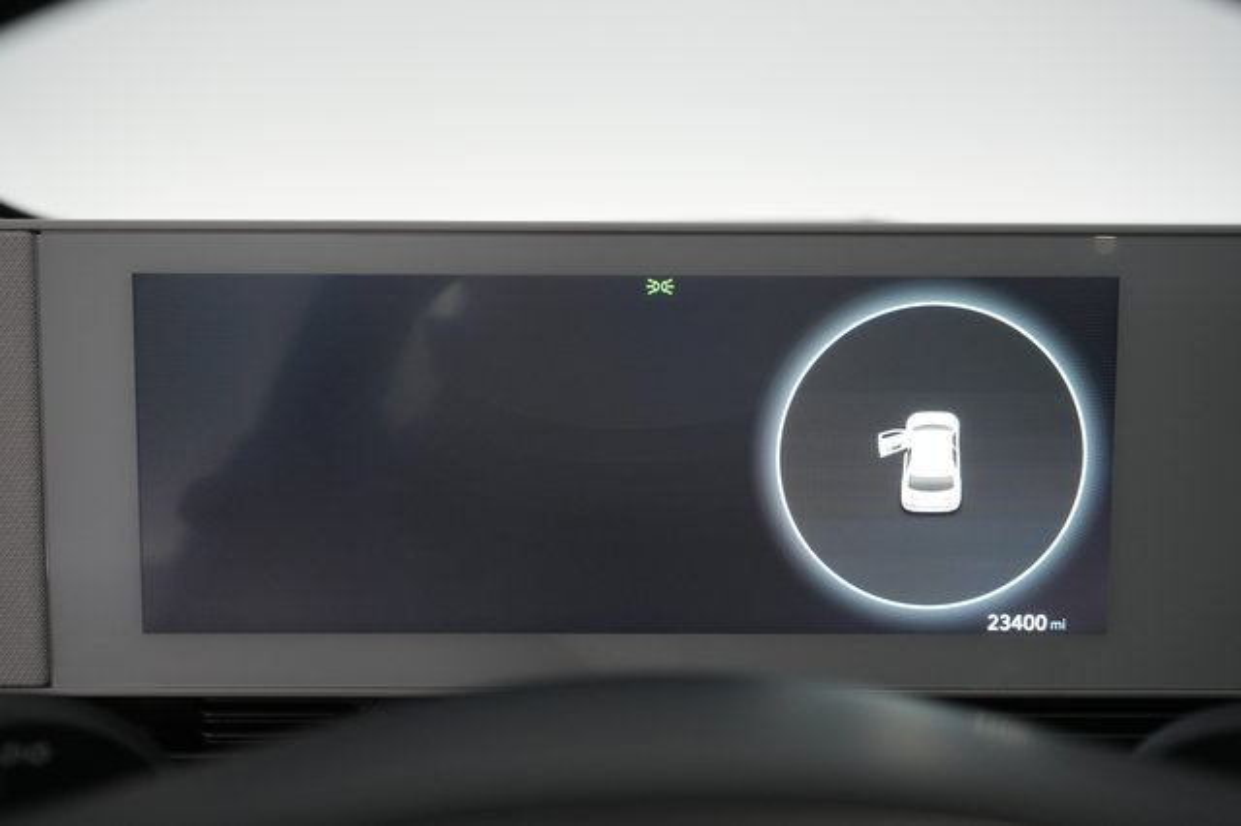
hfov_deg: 65.5
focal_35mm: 28
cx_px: 620
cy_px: 413
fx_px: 965
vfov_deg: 46.4
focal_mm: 28
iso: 2000
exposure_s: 1/100
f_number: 4
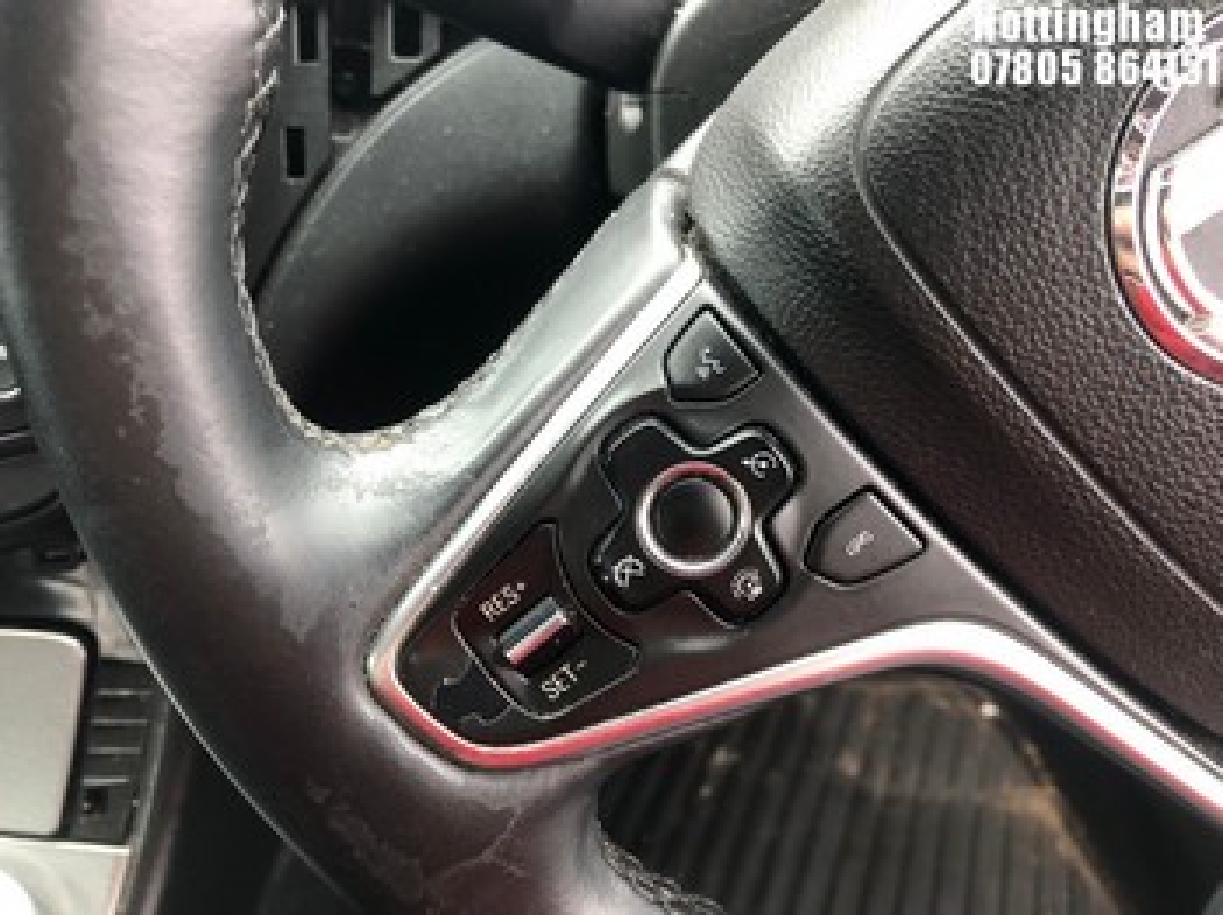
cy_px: 458
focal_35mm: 28
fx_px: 989
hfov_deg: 63.5
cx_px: 612
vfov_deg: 49.7
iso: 80
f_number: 1.8
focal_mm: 4
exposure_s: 1/15
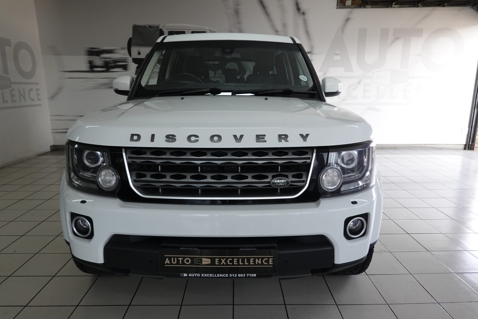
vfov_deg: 53.1
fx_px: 319
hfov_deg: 73.7
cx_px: 239
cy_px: 160
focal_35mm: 24
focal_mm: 9
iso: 800
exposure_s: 1/250
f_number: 2.8
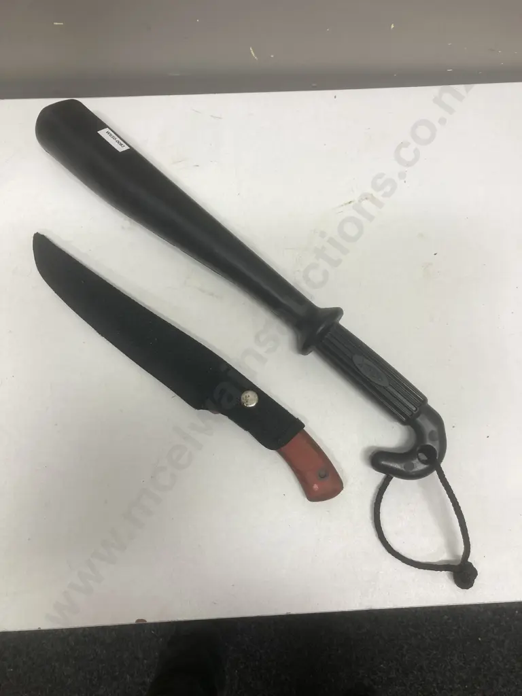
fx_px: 563
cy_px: 348
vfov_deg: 63.4
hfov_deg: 49.7
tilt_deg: -74.2
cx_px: 261
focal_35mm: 28
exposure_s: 1/50
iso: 50
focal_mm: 3.99
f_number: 1.8
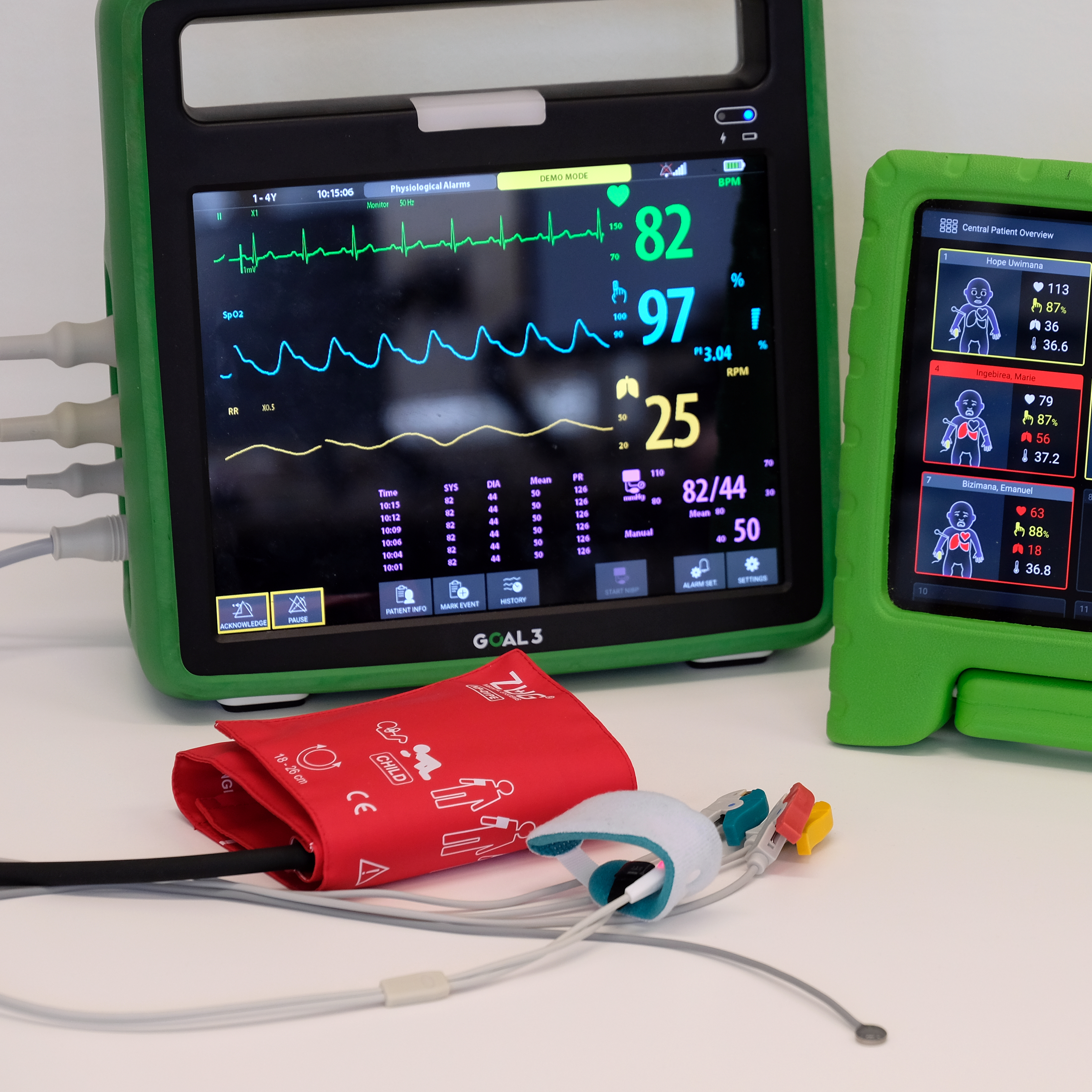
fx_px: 4961
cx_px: 802
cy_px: 487
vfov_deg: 12.6
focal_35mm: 139
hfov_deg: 12.5
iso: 400
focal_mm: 64.3
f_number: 5
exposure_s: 1/50
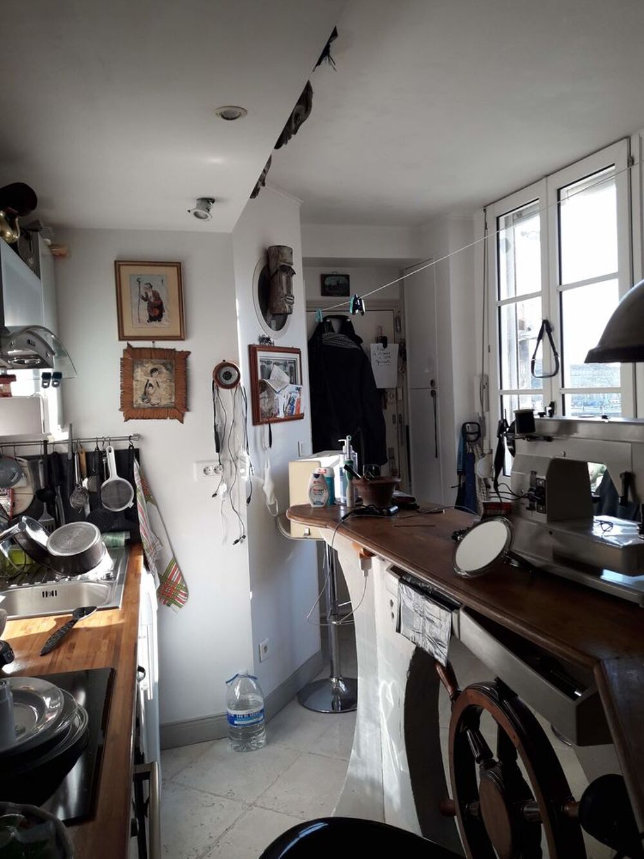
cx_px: 322
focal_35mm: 28
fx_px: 694
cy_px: 430
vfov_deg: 63.4
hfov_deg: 49.8
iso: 40
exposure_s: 1/150
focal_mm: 3.7
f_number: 1.9
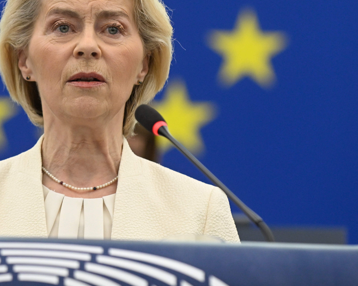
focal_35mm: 356
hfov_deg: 5.4
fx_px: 3772
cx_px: 23
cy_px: 22
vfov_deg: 4.3
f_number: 3.5
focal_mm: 150
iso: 1600
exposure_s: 1/200
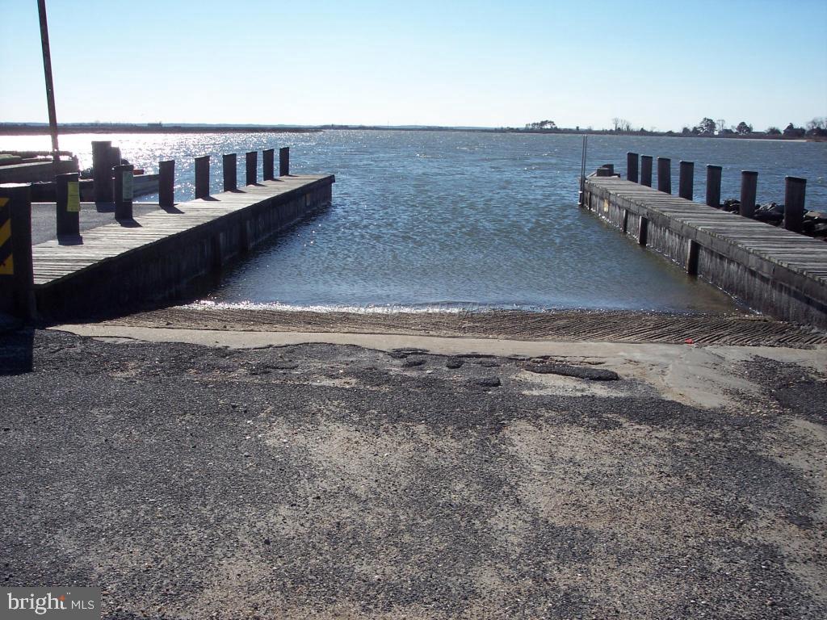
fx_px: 932
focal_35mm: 39
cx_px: 414
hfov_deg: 47.9
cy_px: 310
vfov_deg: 36.8
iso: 100
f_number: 5.6
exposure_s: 1/750
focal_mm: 8
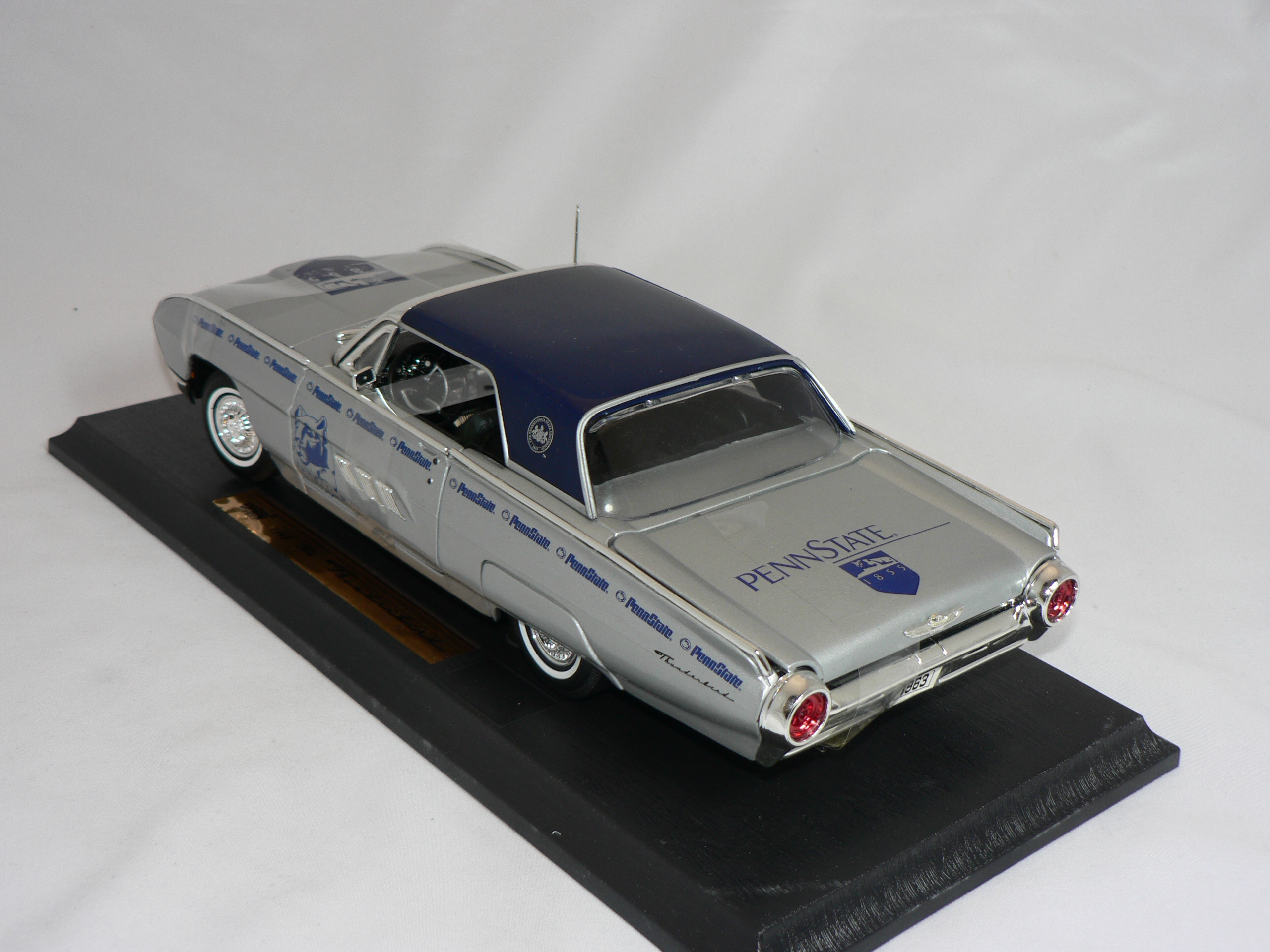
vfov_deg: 32.2
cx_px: 635
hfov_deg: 42.1
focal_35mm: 45
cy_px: 476
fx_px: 1651
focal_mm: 7.5
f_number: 2.8
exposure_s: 1/60
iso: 80
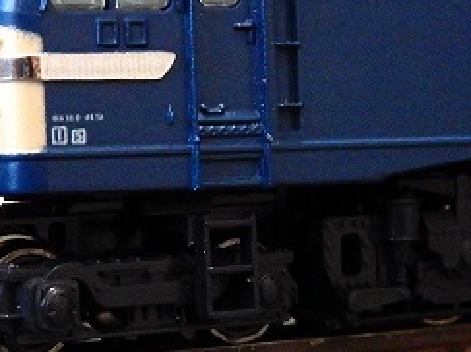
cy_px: 142
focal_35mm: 173
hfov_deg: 11.4
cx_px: 374
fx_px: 2353
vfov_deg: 8.6
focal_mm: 10.7
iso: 800
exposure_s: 1/15
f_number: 4.5
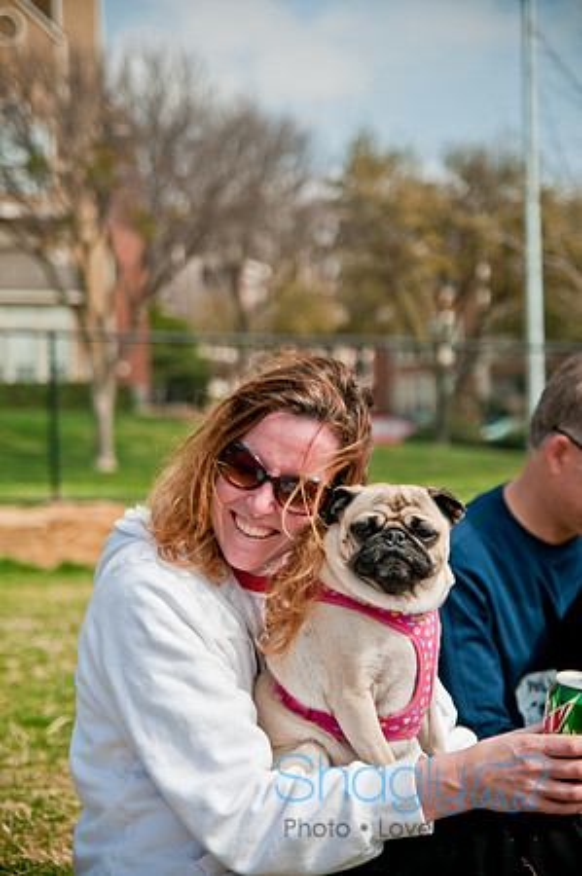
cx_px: 291
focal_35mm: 75
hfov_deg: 18.1
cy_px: 438
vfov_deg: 27.0
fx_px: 1823
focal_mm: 50
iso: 200
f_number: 2.8
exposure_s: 1/3200
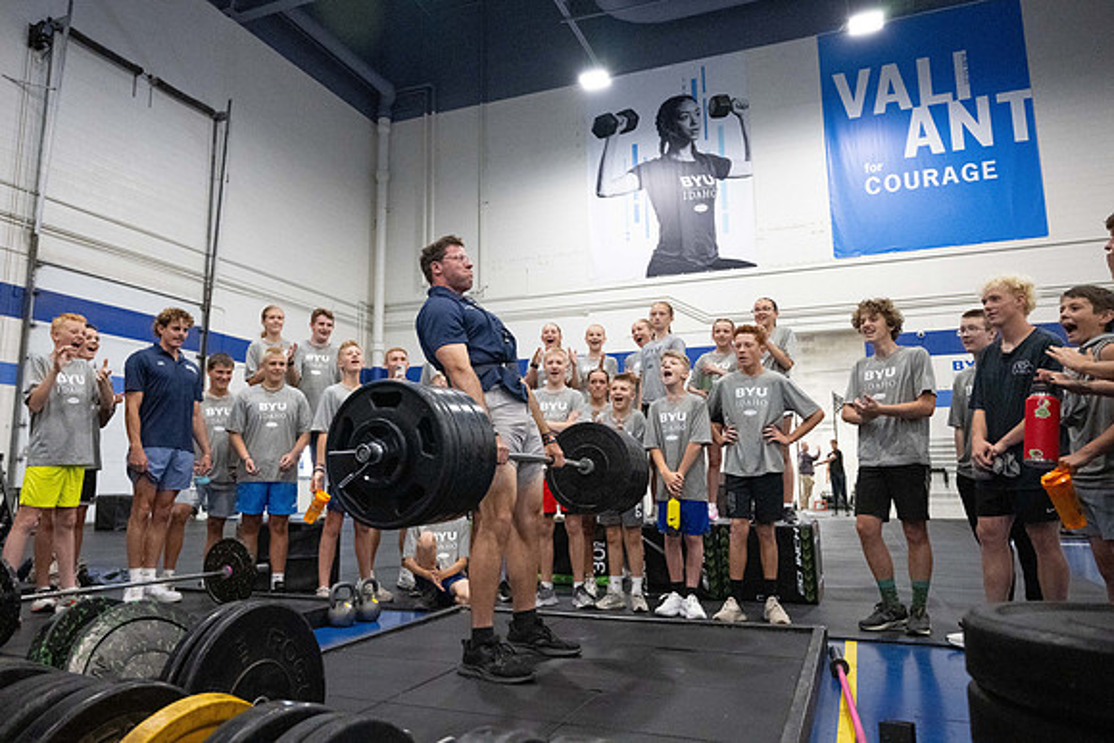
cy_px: 338
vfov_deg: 49.3
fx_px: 810
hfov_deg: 69.0
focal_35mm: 26
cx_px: 514
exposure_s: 1/320
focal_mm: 24
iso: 10000
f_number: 4
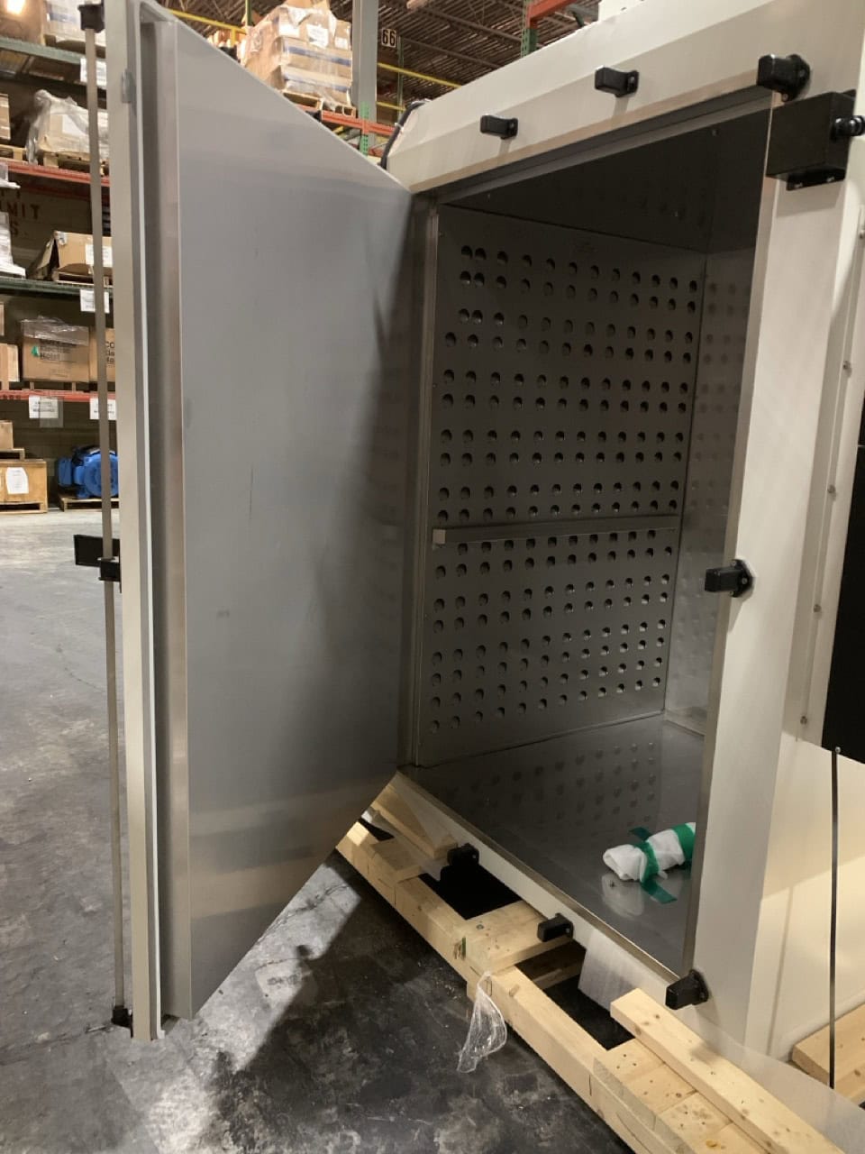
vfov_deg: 67.3
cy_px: 577
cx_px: 432
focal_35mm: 26
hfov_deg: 53.1
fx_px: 866
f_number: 1.8
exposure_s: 1/30
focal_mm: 4.2
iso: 800
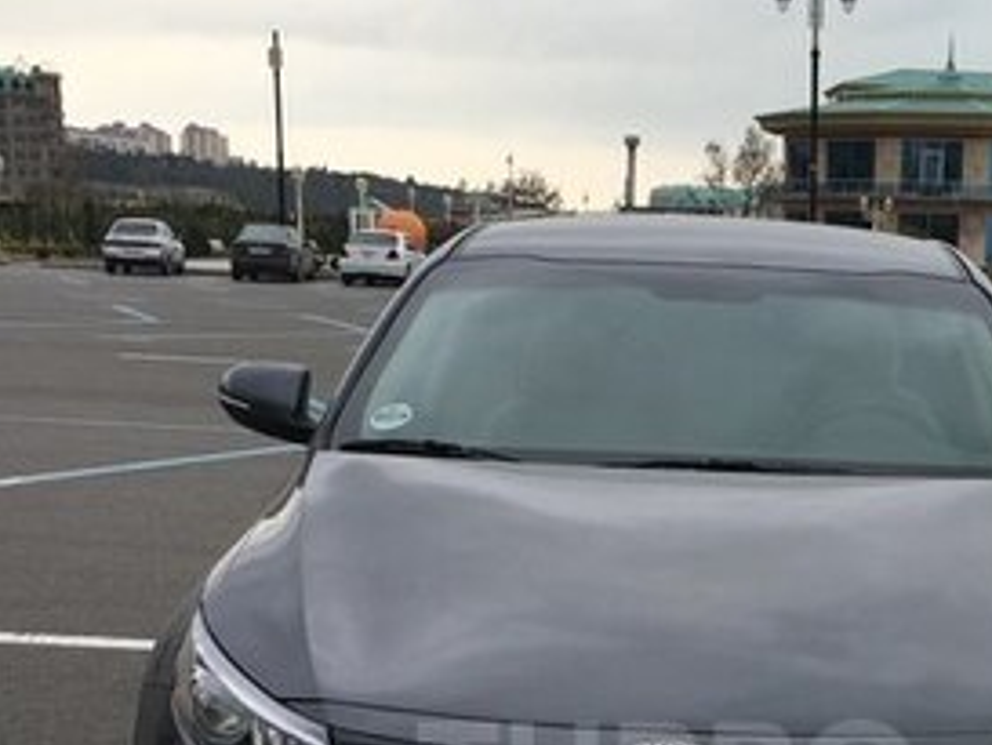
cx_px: 789
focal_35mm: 70
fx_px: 2007
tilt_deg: -13.8
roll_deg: -0.9
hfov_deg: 27.2
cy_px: 776
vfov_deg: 20.3
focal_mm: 4.15
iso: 25
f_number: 2.2
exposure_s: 1/206
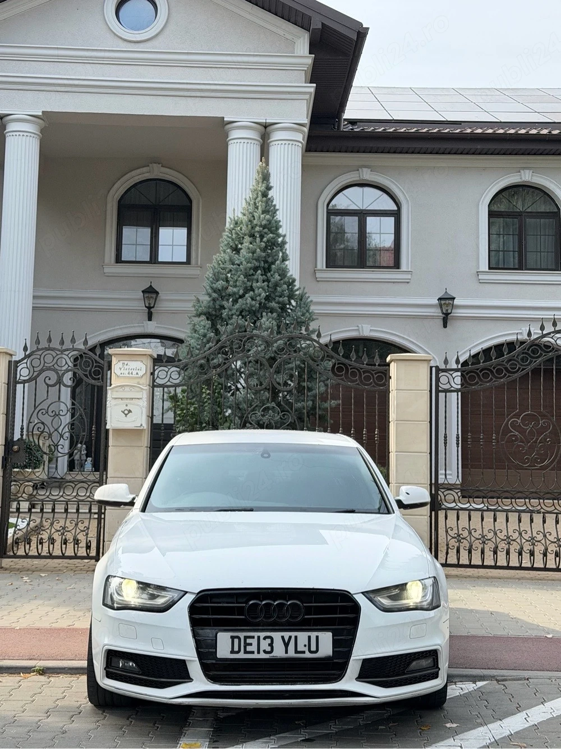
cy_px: 374
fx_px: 1038
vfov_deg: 39.7
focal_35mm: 48
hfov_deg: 30.3
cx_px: 280
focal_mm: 6.76
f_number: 1.78
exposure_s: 1/2088
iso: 80
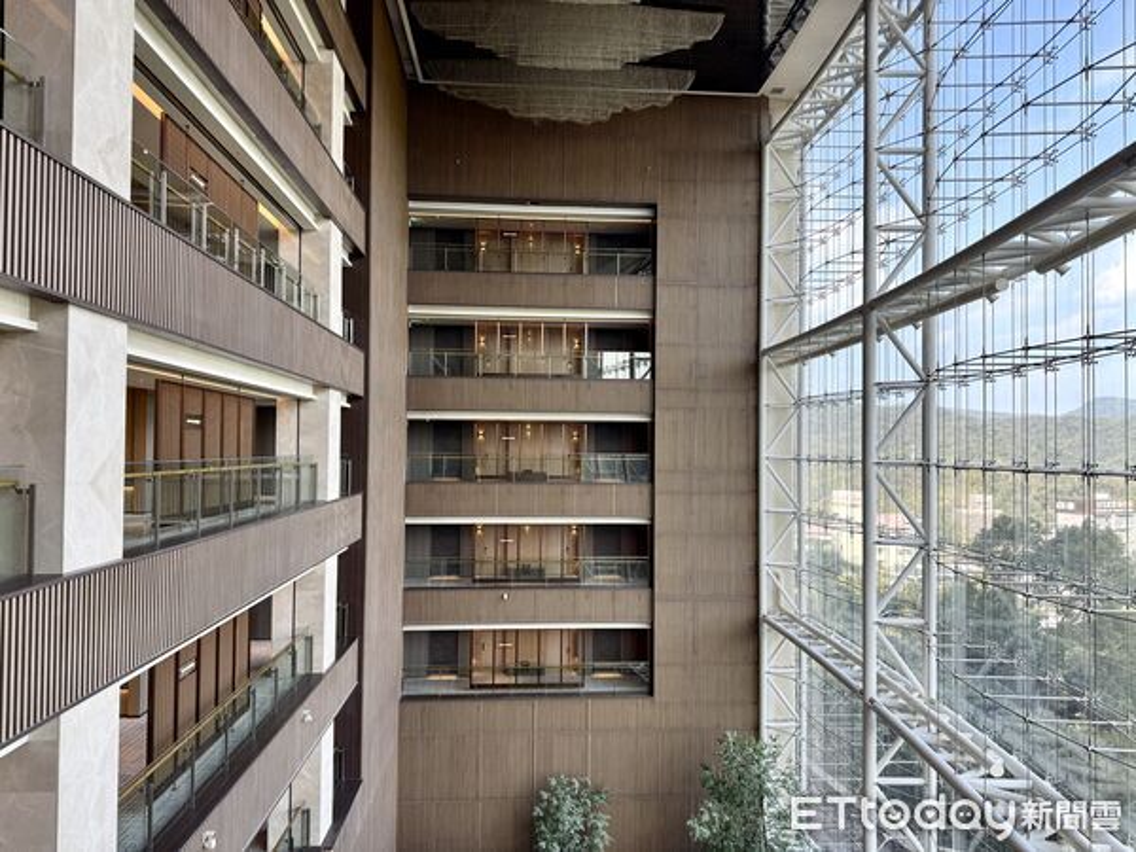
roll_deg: -0.9
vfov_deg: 56.8
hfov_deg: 71.6
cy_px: 426
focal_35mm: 24
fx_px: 788
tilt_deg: +1.1
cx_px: 568
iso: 64
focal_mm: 6.76
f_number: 1.78
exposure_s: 1/169
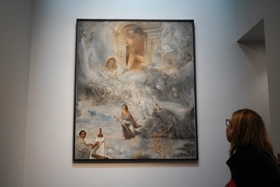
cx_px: 140
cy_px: 94
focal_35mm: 36
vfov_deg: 36.9
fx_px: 280
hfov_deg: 53.1
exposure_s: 1/100
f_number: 9
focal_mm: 36
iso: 8000
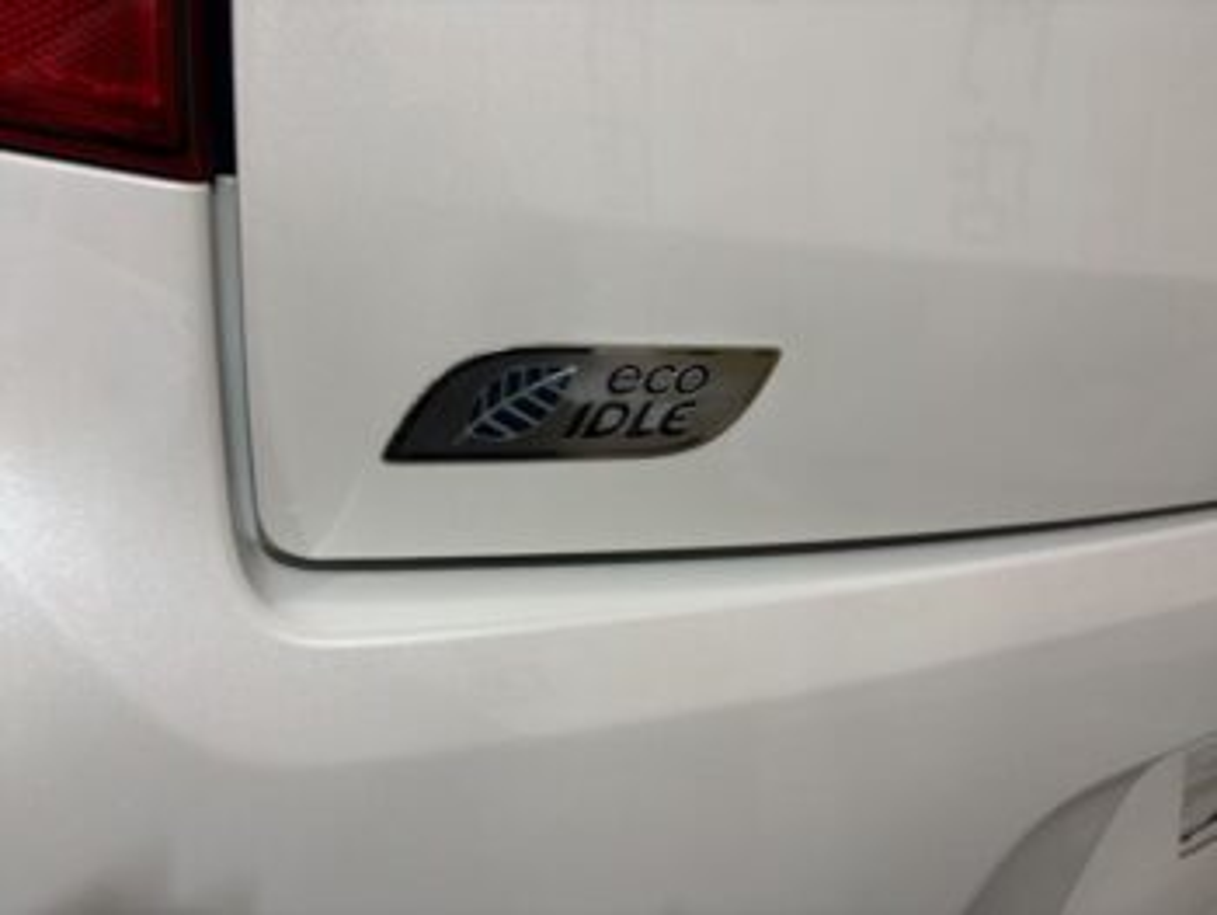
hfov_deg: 67.3
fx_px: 915
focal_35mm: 26
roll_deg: -5.8
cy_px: 458
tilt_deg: -18.0
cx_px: 608
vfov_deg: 53.1
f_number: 1.6
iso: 80
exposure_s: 1/50
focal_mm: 5.96
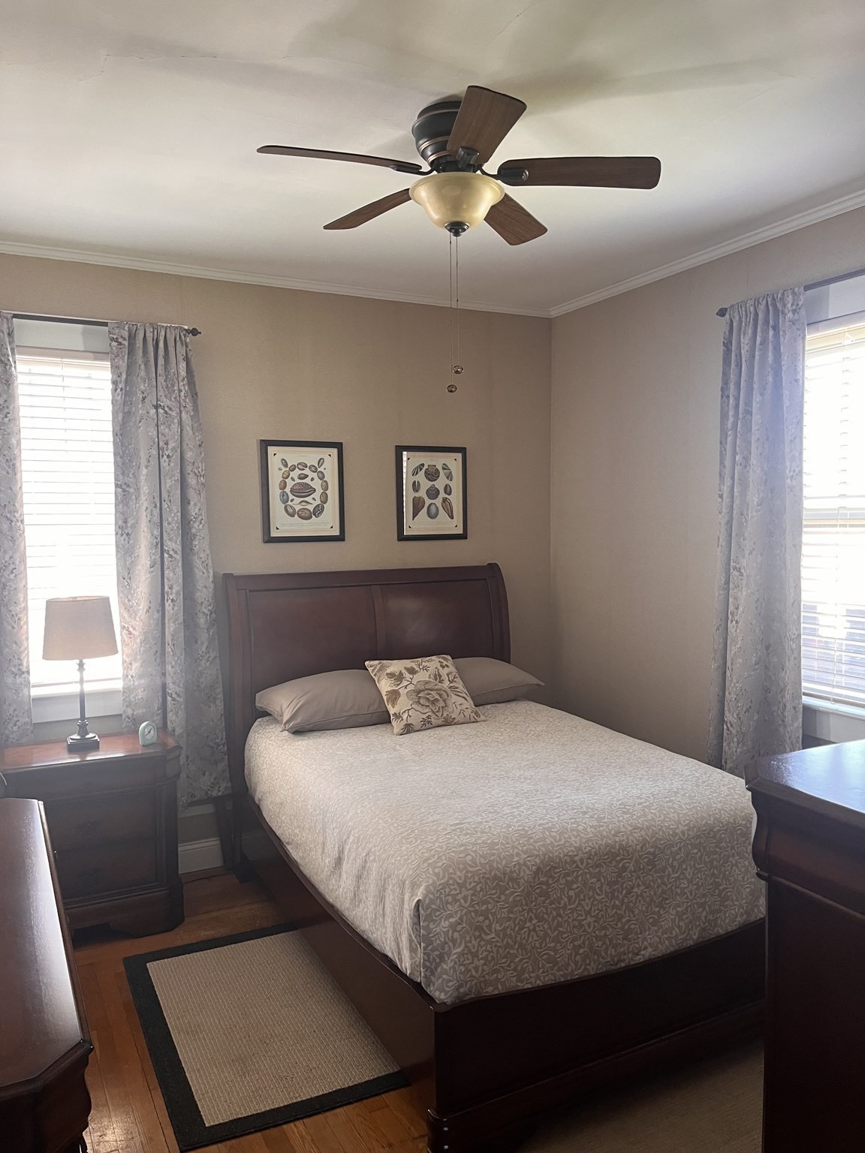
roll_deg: +0.4
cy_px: 576
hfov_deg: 53.1
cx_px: 432
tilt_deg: -0.9
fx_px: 866
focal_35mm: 26
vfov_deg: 67.3
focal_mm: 5.1
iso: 200
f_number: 1.6
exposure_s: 1/60
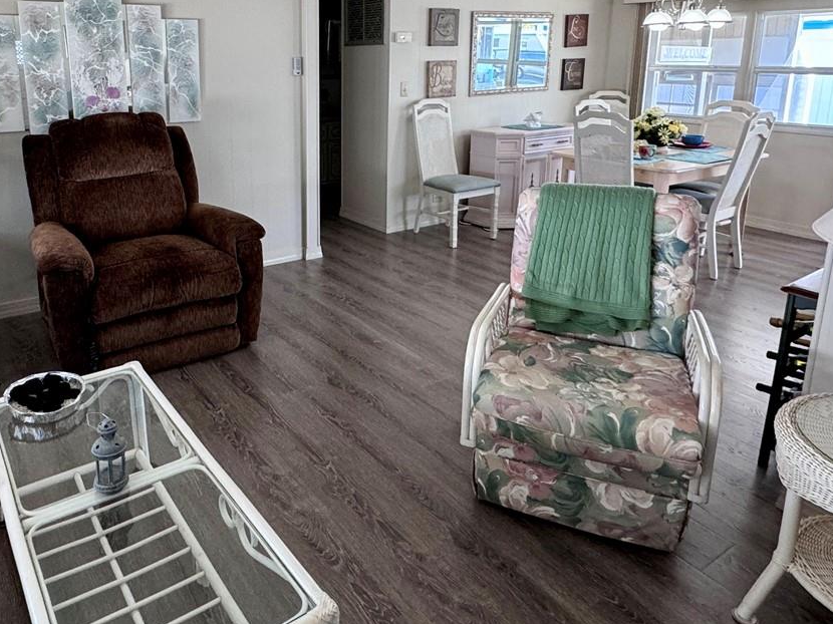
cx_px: 316
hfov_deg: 64.5
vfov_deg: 50.2
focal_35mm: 27
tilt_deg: -10.4
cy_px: 195
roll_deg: -0.8
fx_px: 650
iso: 200
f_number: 2.2
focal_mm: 2.22
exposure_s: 1/120
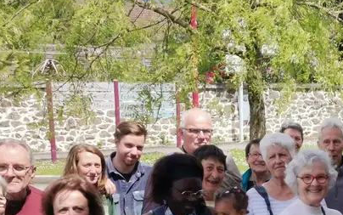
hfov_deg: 18.6
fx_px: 1001
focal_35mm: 107
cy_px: 344
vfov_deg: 11.6
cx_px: 385
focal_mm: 4.75
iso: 50
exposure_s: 1/816
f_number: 1.8
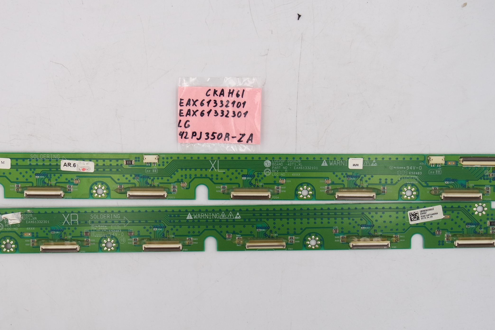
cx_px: 220
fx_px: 687
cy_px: 141
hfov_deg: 39.5
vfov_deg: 27.0
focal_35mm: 50
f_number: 5.6
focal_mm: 13
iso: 160
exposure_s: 1/125
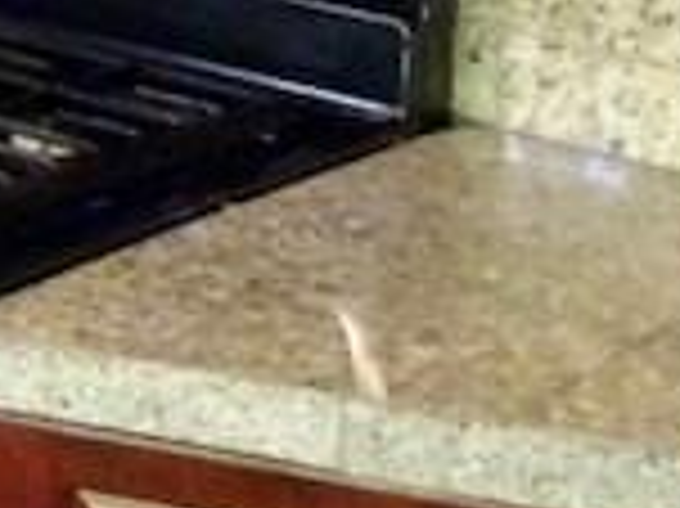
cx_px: -333
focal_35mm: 123
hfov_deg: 14.9
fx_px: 2414
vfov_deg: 11.4
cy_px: -297
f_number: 3.5
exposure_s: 1/25
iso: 3200
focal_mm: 4.92
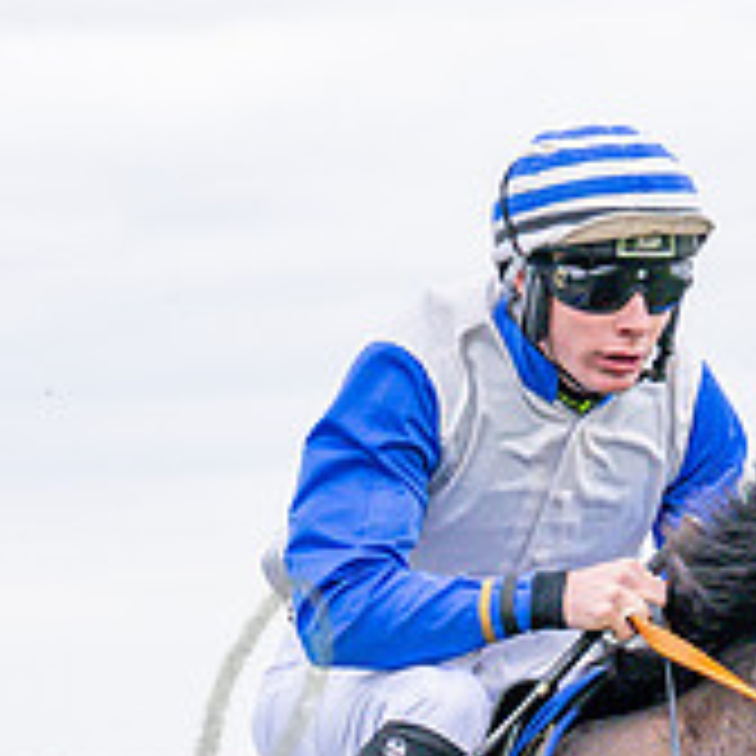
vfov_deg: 4.5
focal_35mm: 392
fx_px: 9686
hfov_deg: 4.5
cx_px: 803
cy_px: 896
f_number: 4
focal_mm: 70
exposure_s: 1/2000
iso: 400
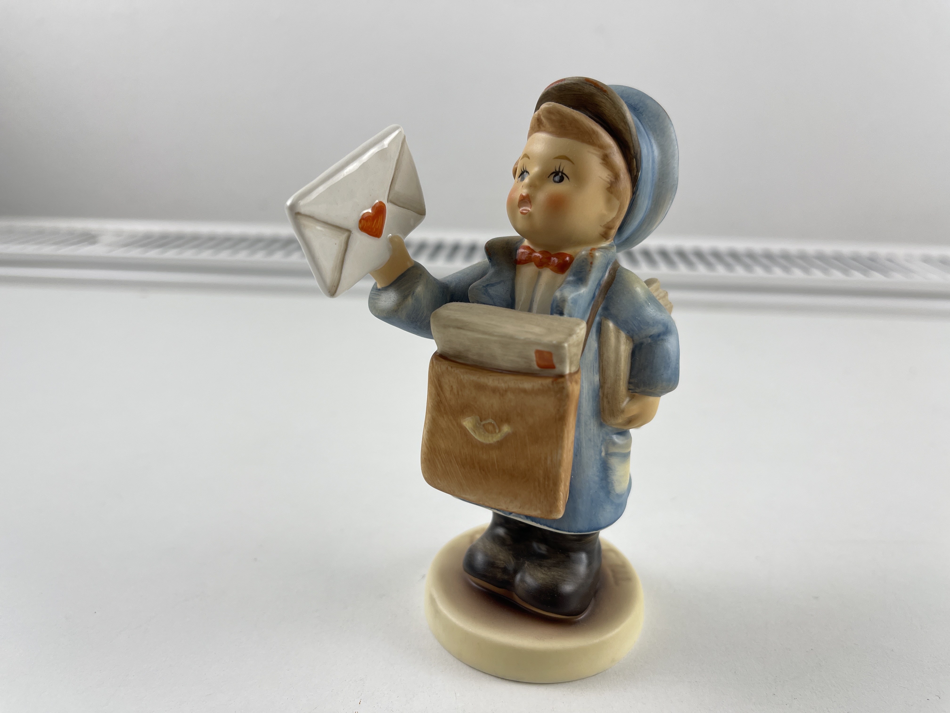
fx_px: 686
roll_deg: -1.9
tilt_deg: -20.7
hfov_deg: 69.4
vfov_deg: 54.9
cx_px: 475
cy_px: 356
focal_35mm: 25
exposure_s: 1/220
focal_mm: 5.1
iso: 32
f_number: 1.6
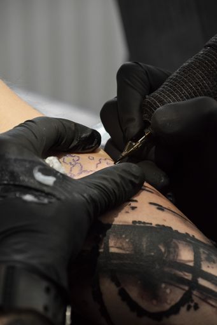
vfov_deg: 7.8
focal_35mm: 262
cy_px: 162
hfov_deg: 5.2
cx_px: 108
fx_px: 2375
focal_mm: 175
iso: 1600
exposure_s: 1/80
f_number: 7.1
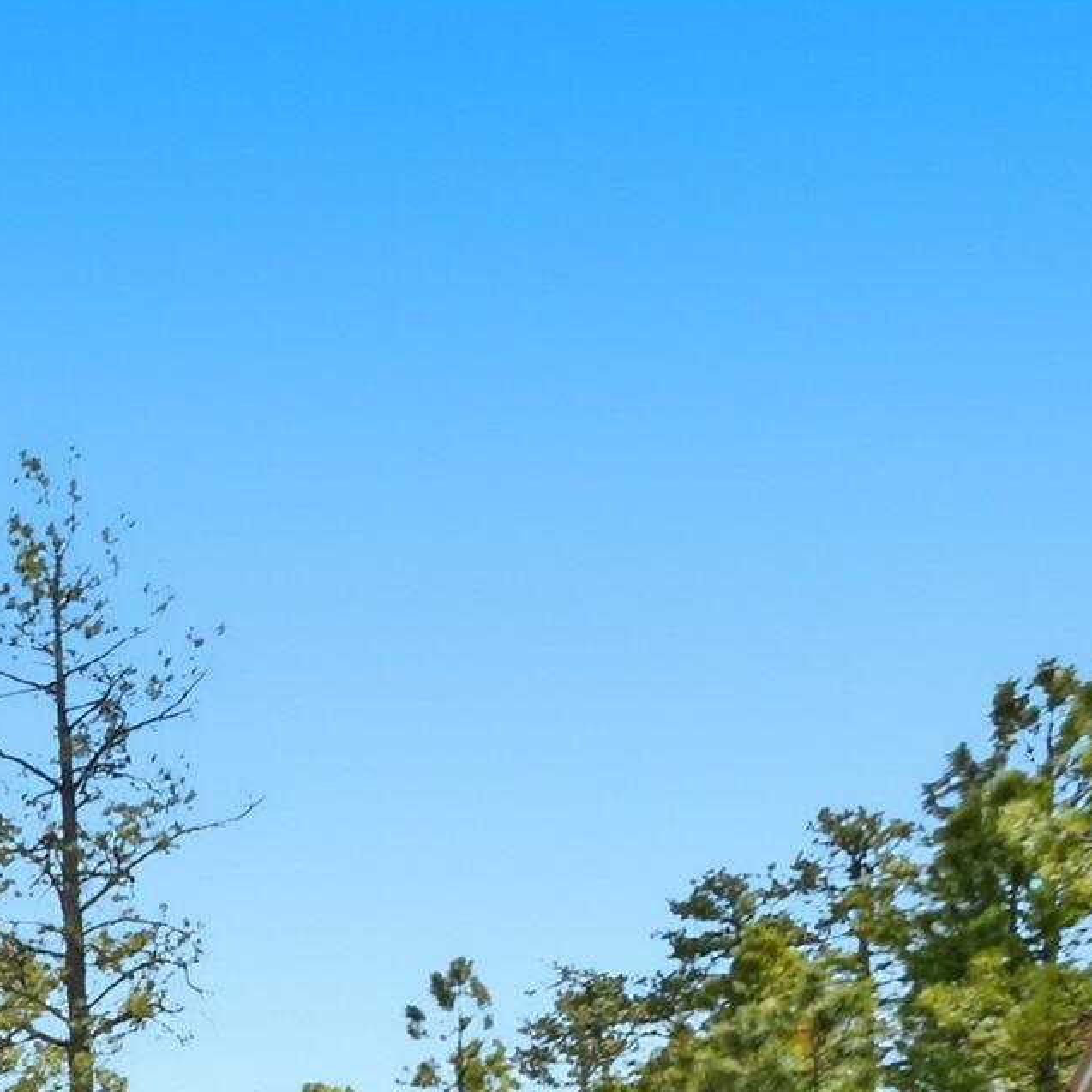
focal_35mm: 66
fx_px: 2356
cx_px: -1138
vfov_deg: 22.0
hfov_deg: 17.6
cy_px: 1599
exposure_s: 1/2500
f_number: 9
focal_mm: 16.5
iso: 250
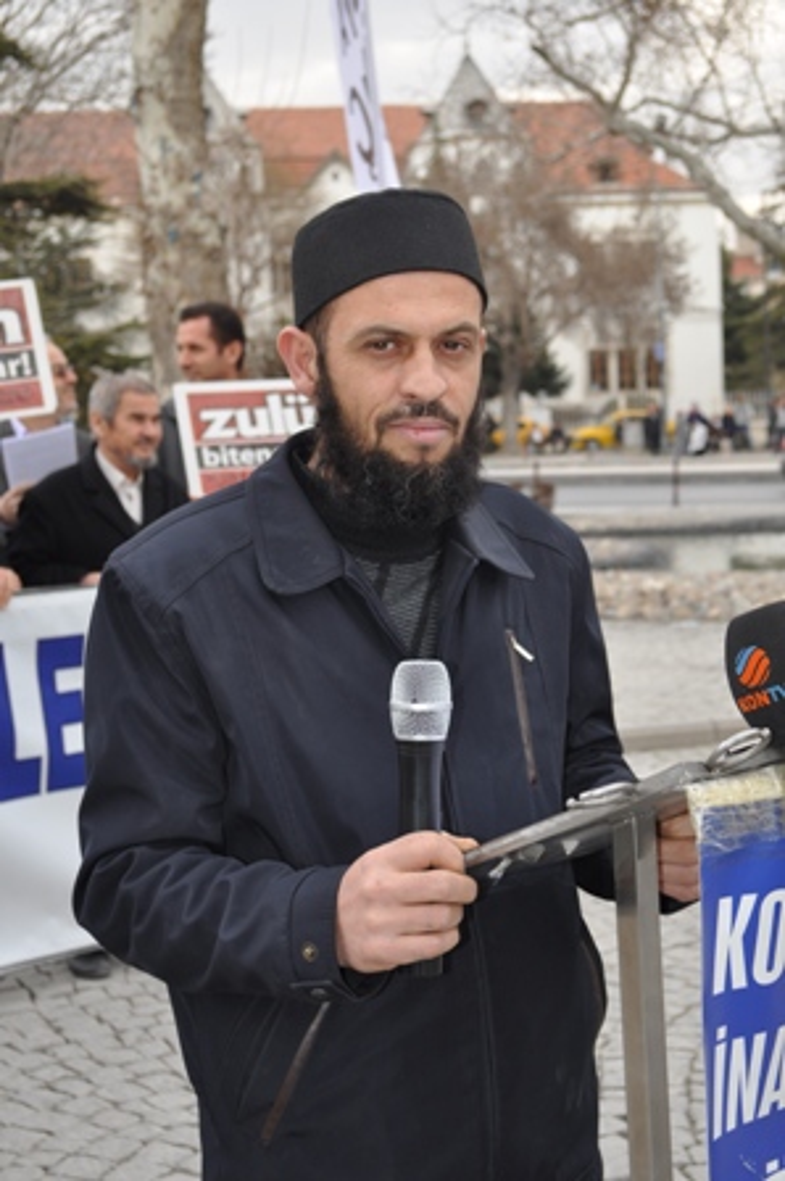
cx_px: 392
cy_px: 590
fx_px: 1965
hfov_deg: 22.6
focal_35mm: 60
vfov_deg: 33.4
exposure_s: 1/200
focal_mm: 40
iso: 200
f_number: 6.3
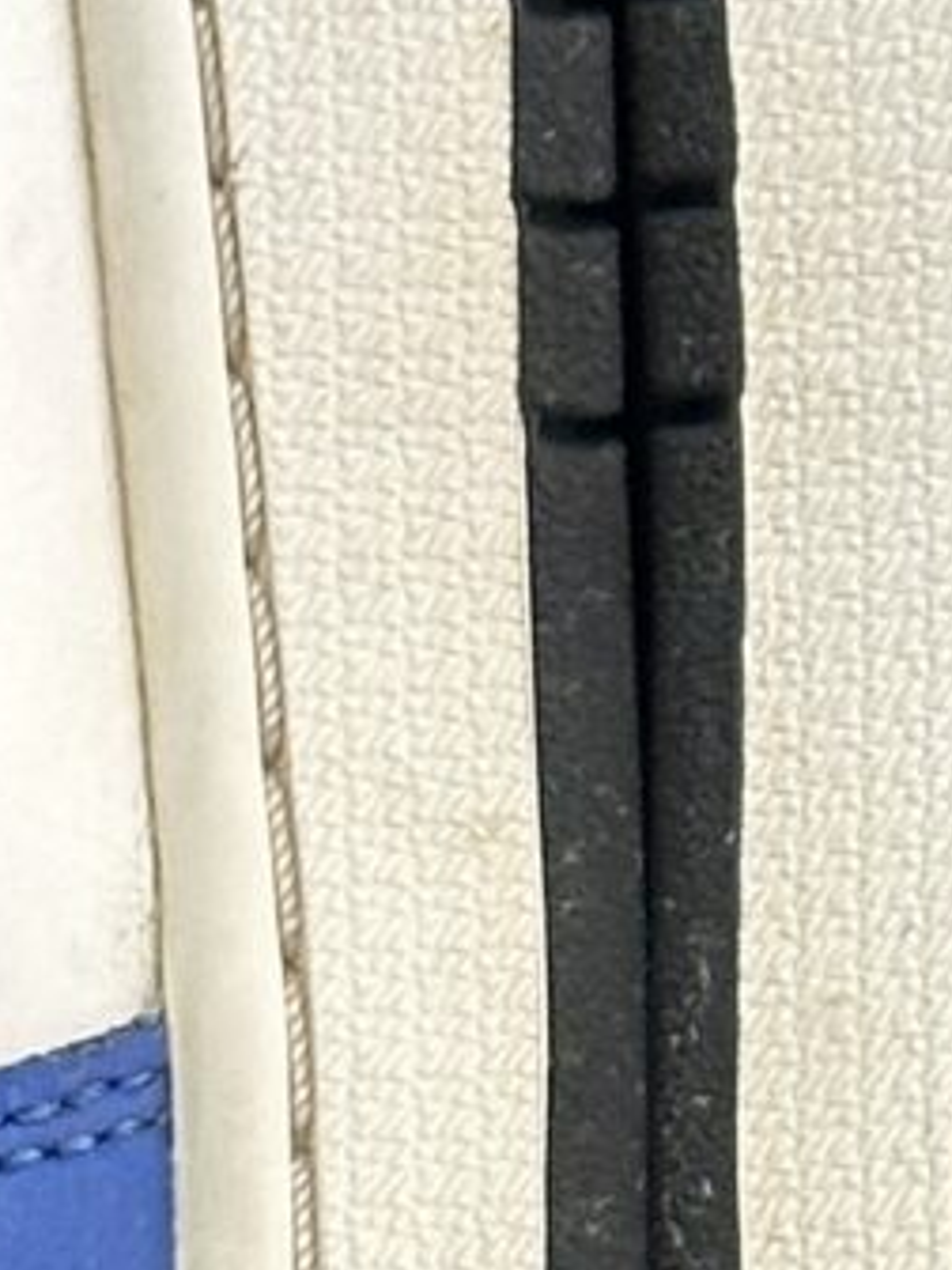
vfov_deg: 5.4
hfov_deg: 4.1
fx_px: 13421
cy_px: 888
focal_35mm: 366
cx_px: 616
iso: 160
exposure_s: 1/50
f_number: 1.78
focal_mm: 6.86
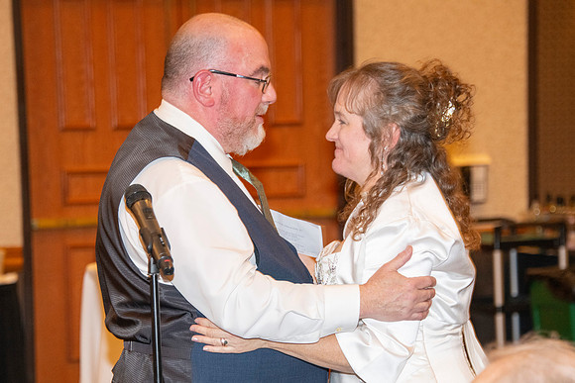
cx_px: 256
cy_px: 256
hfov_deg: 12.3
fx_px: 2673
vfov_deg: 8.2
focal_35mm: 167
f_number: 5.6
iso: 2000
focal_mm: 125
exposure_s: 1/60
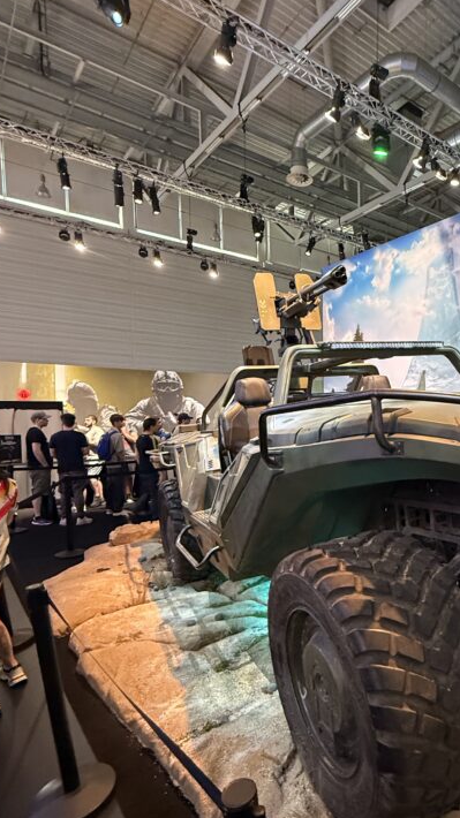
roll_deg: +0.7
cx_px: 352
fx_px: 477
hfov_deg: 49.2
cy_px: 452
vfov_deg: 81.0
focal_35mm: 22
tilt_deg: -2.6
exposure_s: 1/60
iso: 800
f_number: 2.2
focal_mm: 2.22
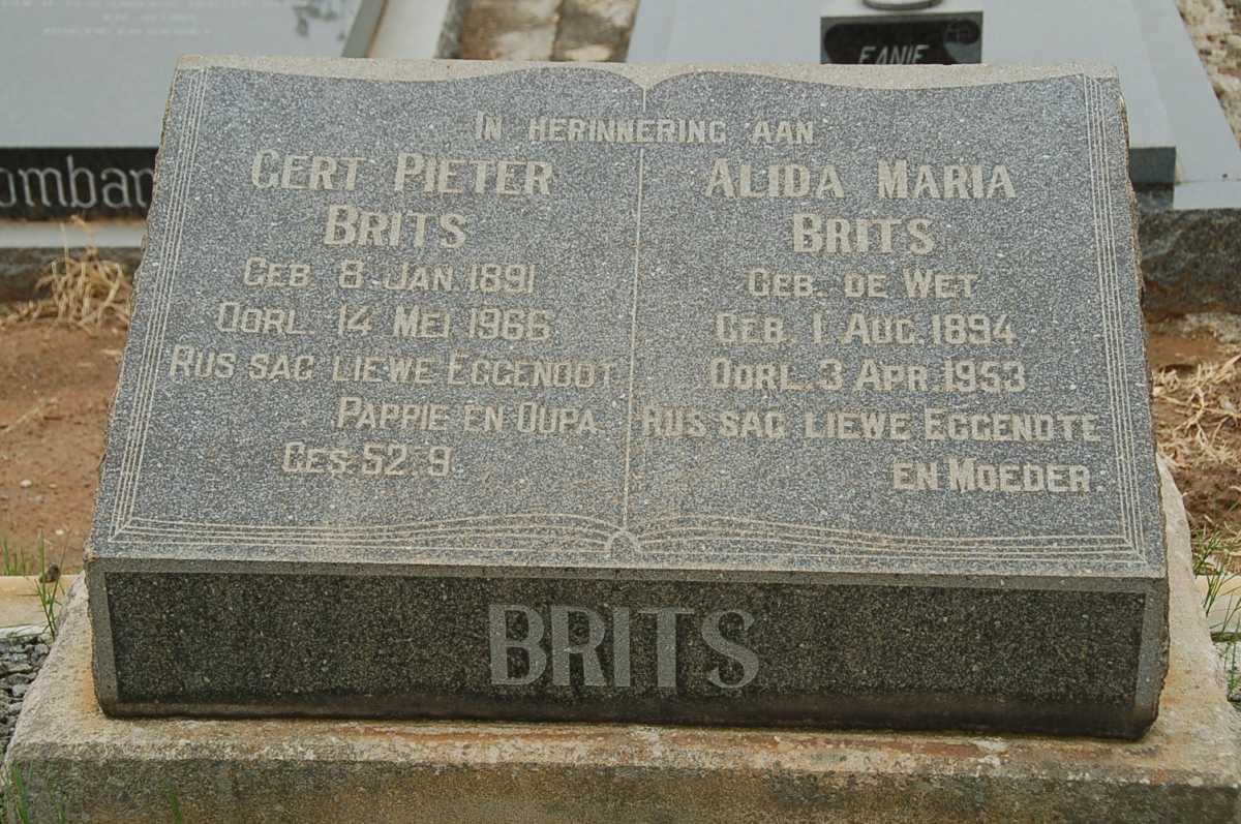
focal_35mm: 78
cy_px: 412
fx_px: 2686
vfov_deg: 17.4
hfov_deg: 26.0
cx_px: 620
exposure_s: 1/250
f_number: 8
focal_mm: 52
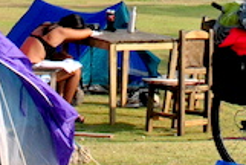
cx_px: 115
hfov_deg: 11.9
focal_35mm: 172
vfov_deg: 7.7
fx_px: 1177
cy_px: -150
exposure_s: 1/400
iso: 400
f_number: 8
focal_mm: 18
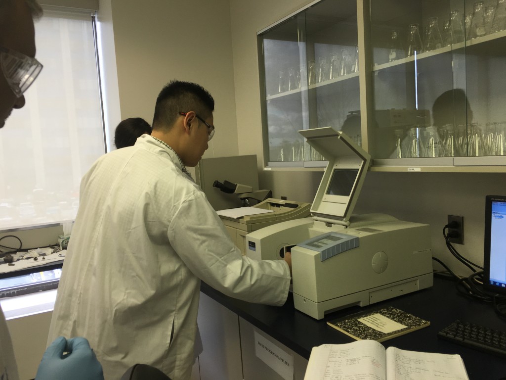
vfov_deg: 48.2
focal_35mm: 29
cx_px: 253
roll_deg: +2.6
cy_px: 190
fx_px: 424
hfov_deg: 61.7
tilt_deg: -3.4
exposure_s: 1/60
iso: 32
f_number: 2.2
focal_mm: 4.15
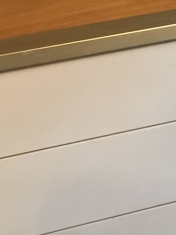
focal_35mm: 121
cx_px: 83
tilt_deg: -15.4
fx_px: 820
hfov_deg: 12.3
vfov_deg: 15.6
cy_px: -59
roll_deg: +2.8
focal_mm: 4.15
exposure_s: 1/25
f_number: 2.2
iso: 200
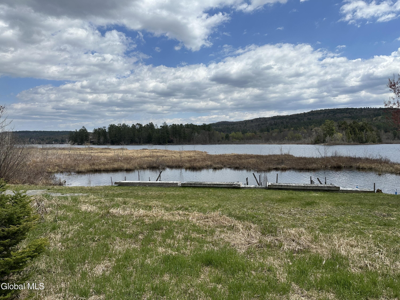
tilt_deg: -1.2
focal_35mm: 24
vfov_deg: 56.8
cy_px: 150
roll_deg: +0.1
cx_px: 200
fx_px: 277
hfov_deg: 71.6
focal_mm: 6.86
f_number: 1.78
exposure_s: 1/7576
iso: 80
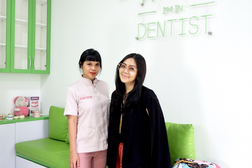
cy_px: 84
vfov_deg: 35.1
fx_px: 266
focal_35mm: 38
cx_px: 126
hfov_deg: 50.7
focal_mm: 25.6
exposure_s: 1/52
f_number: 4.5
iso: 1250
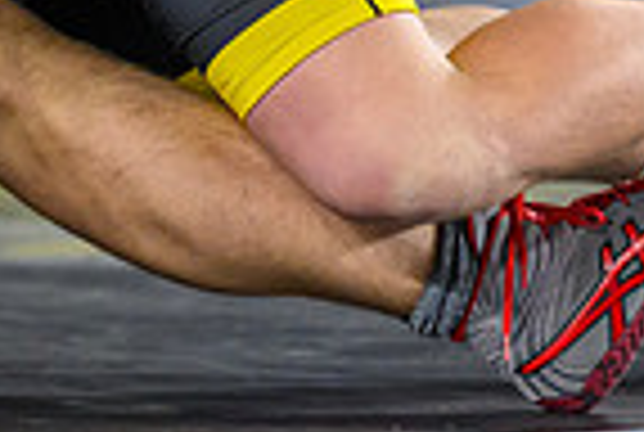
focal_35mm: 650
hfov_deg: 3.2
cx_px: -474
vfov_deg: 2.1
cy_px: 145
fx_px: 11652
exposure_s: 1/800
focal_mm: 140
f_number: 2.8
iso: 2500
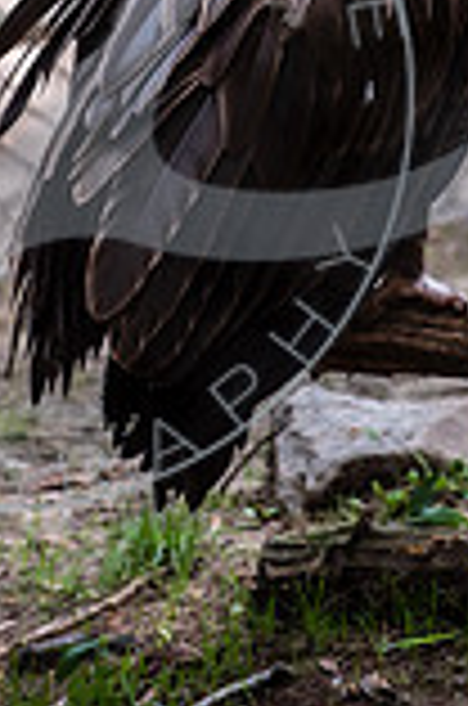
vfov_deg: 3.6
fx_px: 11261
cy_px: -247
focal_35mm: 575
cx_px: 198
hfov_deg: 2.4
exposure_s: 1/250
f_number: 2.8
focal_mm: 200
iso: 200
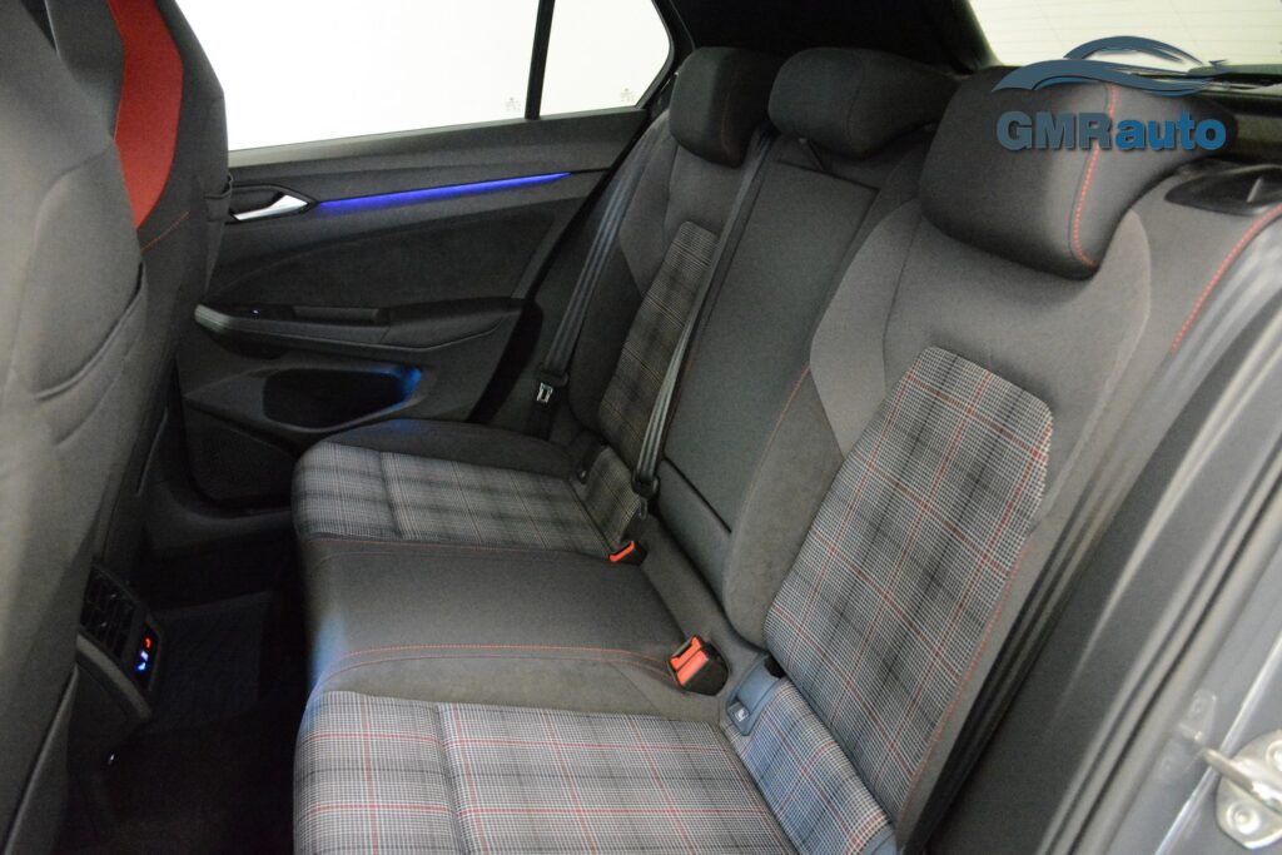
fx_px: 962
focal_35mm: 27
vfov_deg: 47.9
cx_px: 641
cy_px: 428
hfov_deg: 67.4
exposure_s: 1/100
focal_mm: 18
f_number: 5
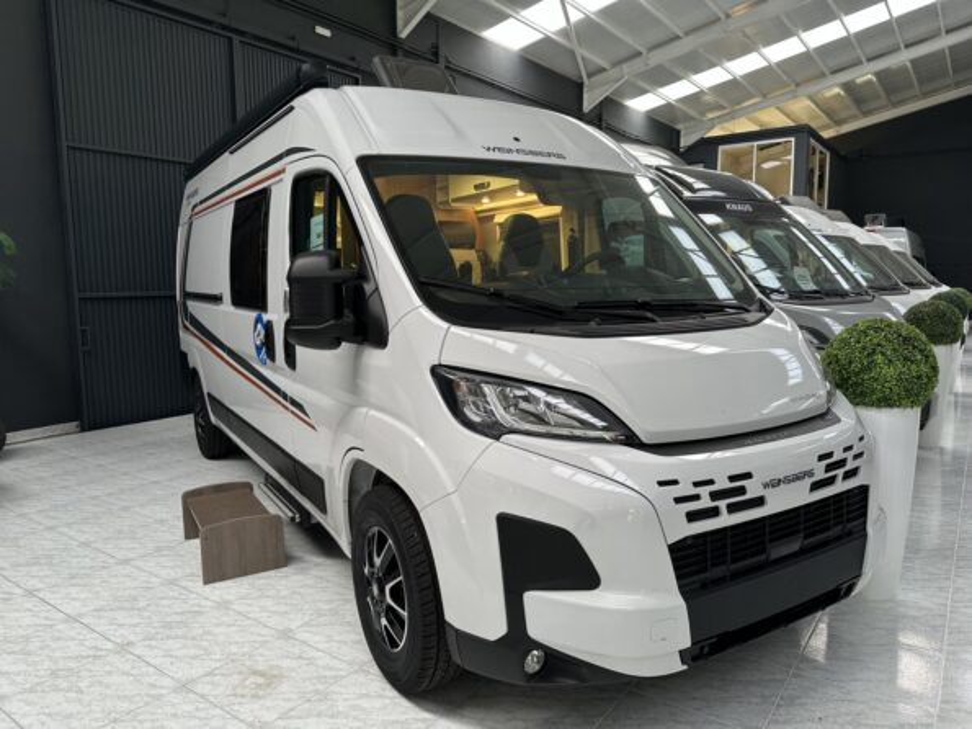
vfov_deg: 56.8
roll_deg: +0.0
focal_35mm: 24
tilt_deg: -6.9
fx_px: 674
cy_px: 364
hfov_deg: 71.6
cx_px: 486
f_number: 1.78
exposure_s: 1/121
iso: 160
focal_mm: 6.86
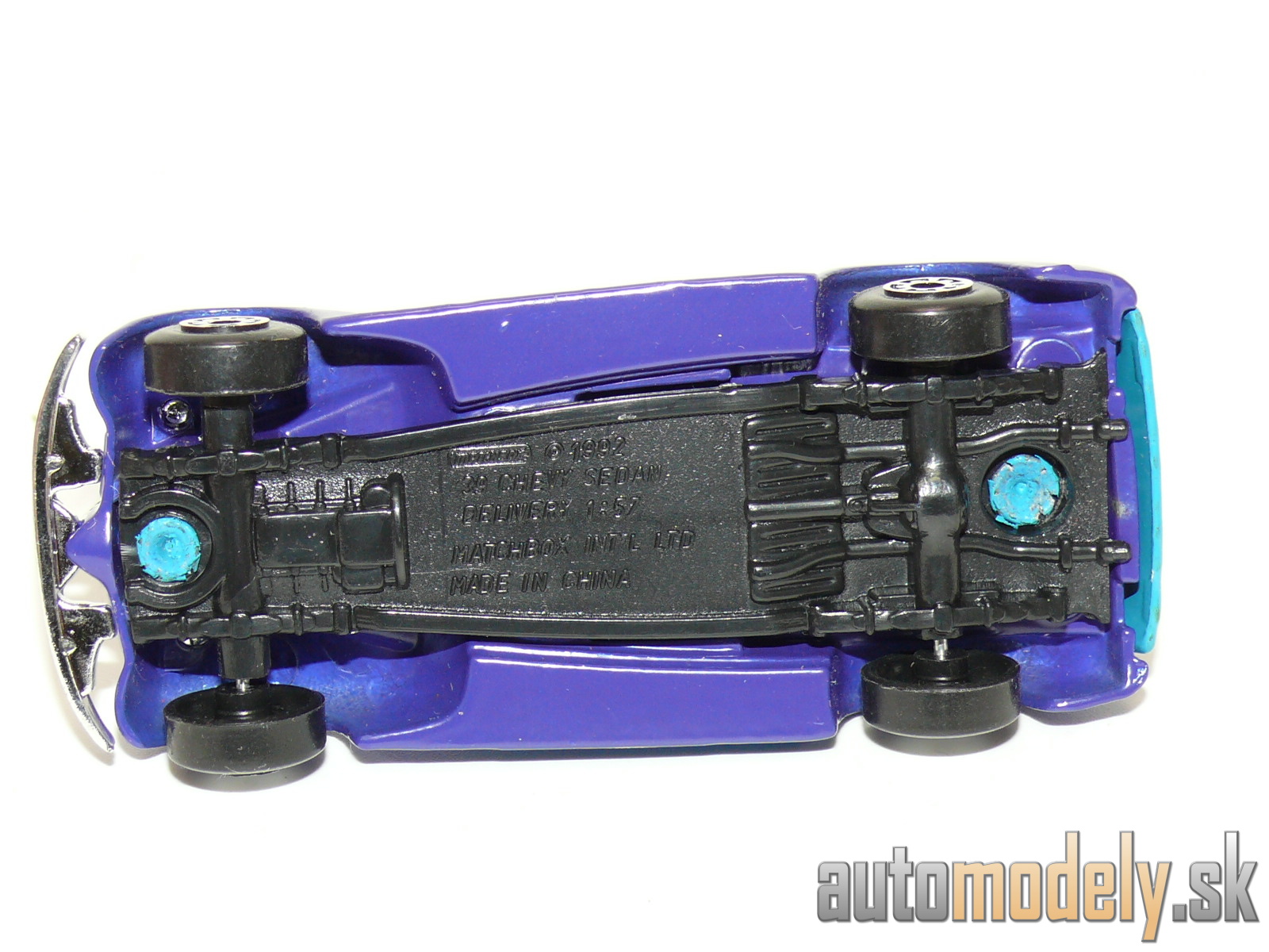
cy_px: 476
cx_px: 634
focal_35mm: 102
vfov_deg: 14.5
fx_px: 3739
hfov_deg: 19.3
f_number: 4
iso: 100
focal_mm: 13.4
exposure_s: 1/30
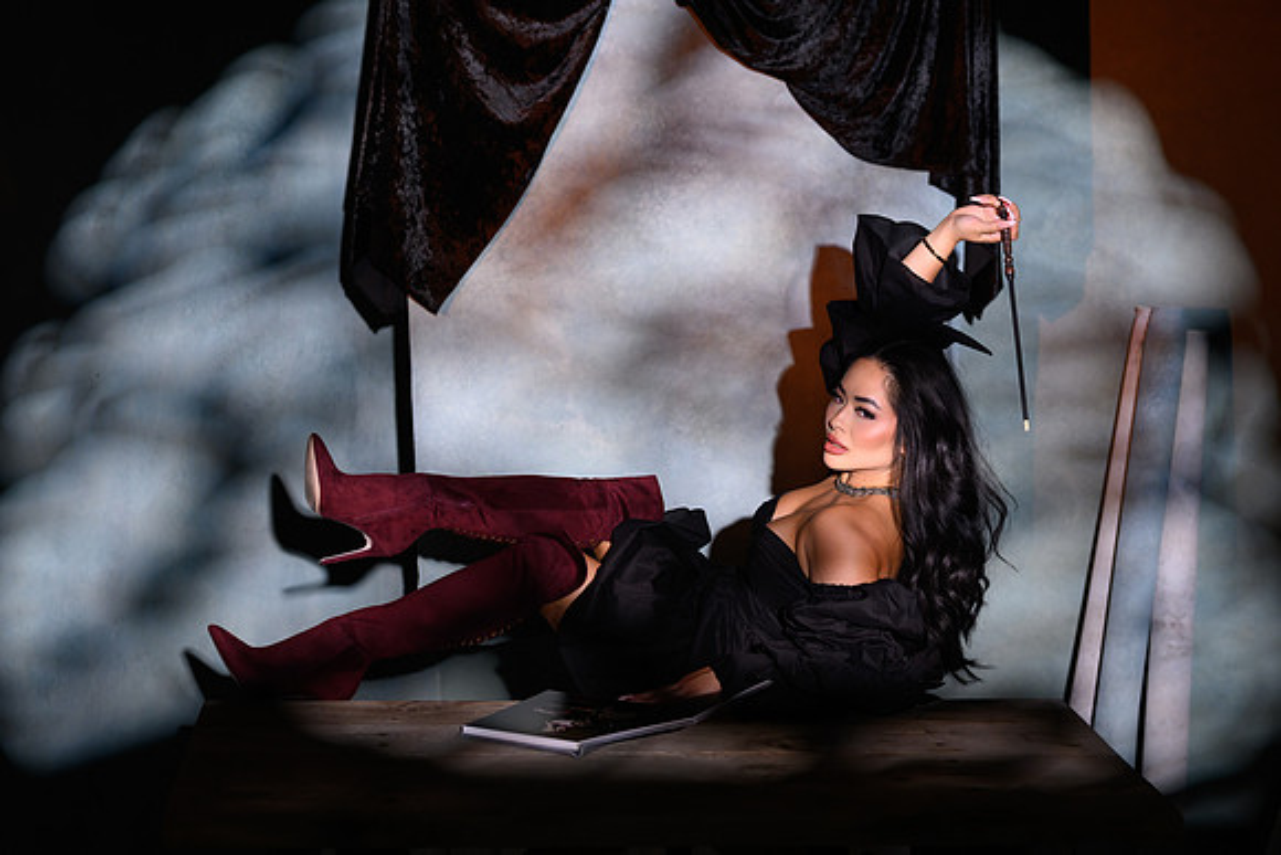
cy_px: 455
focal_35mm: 60
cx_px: 609
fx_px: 2139
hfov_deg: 33.3
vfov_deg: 22.6
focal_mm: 50
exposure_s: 1/320
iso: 500
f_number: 2.8
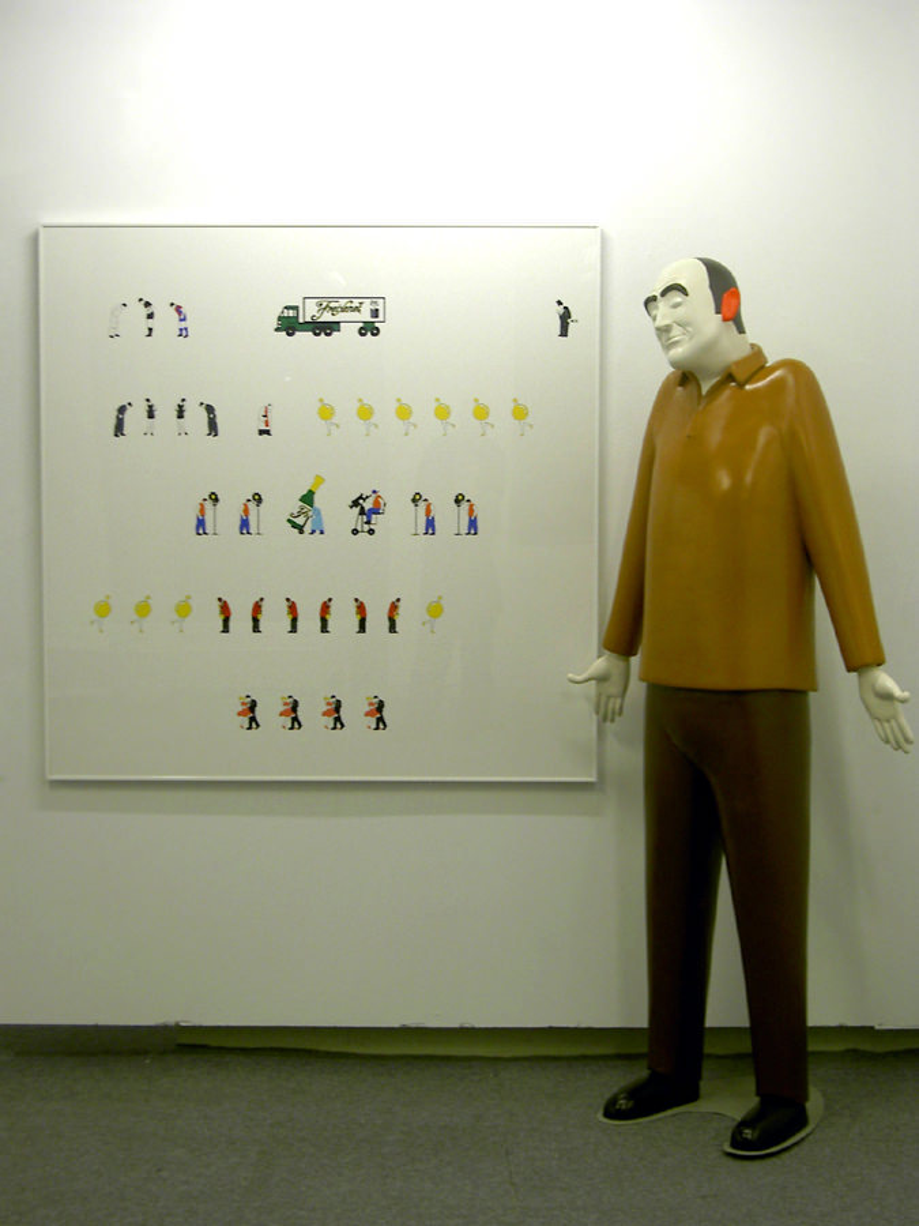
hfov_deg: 26.6
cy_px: 613
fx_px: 1947
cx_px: 460
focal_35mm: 55
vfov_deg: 34.9
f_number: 3.3
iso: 100
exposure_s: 1/26
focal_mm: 11.3
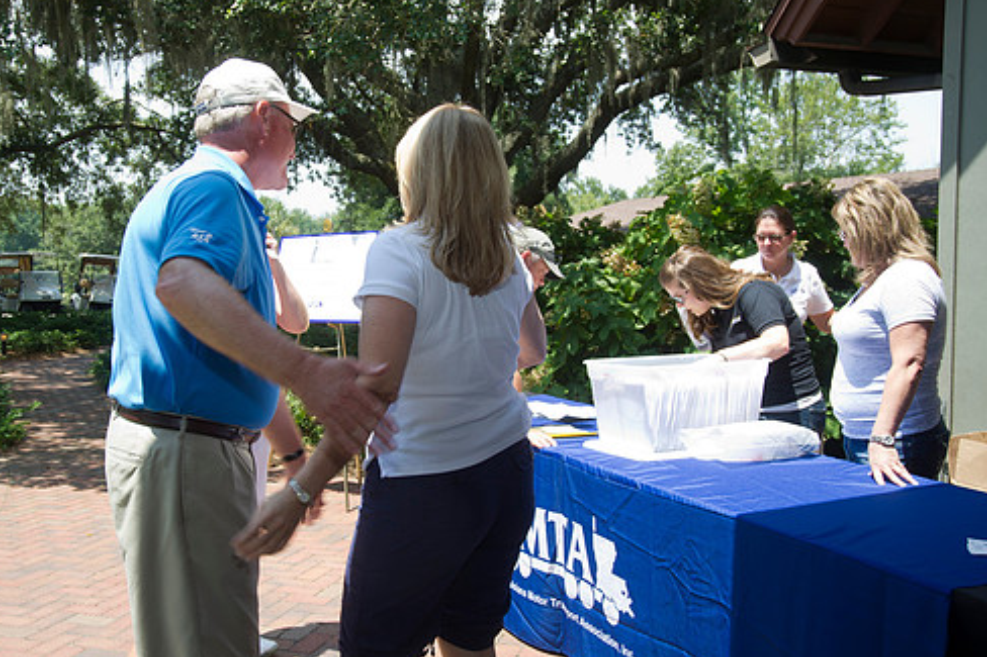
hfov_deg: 50.6
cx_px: 427
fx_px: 1041
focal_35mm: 38
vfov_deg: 35.0
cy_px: 346
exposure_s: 1/125
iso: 200
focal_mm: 32
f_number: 7.1
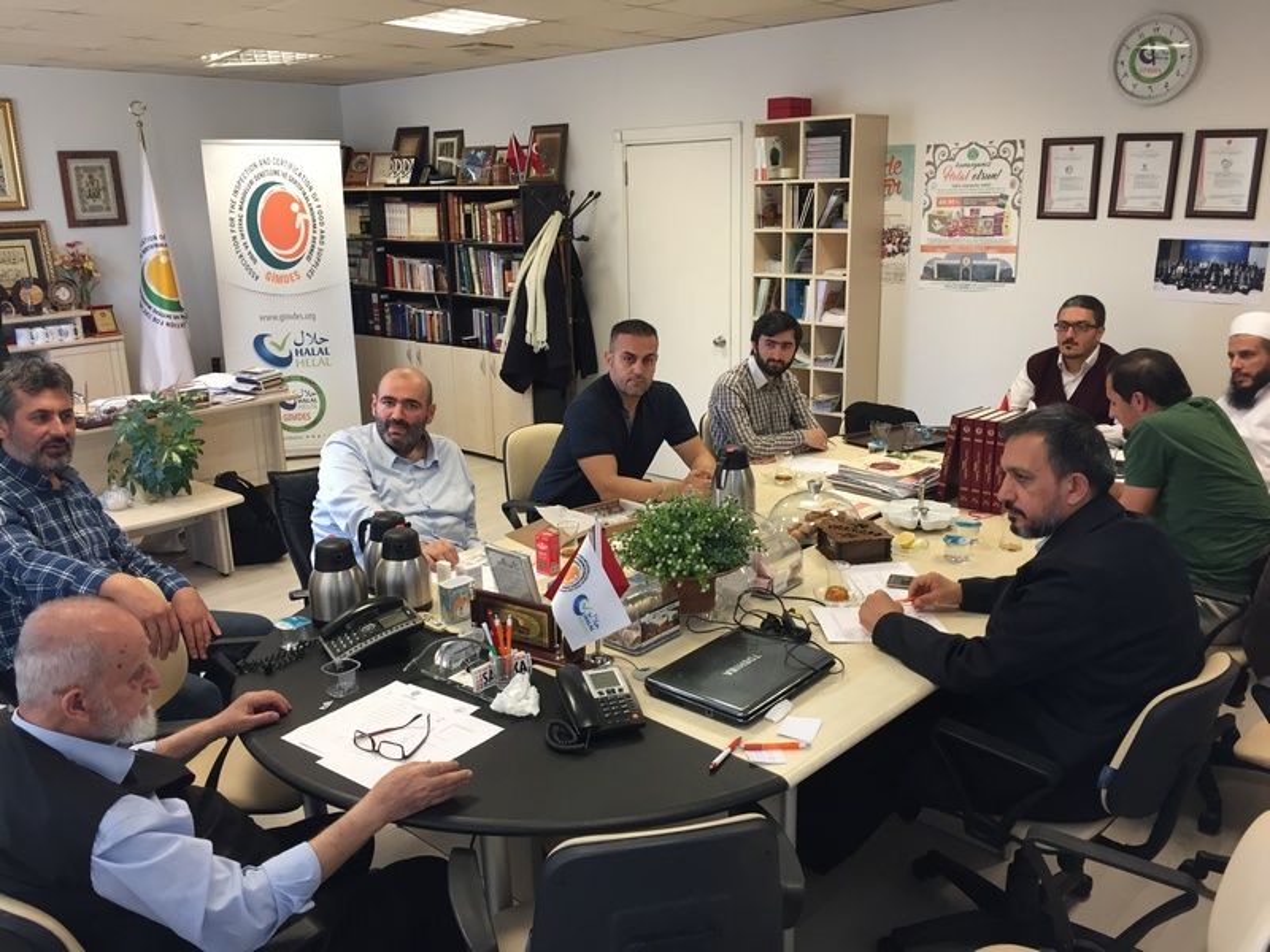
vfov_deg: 48.2
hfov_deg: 61.7
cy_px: 476
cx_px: 635
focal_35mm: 29
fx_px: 1064
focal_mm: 4.15
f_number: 2.2
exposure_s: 1/33
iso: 100
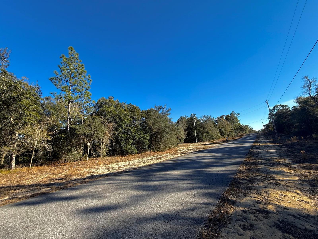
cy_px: 120
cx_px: 159
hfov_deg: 102.1
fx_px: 129
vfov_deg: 85.7
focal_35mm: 14
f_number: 2.2
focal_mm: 2.22
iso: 50
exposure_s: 1/1033
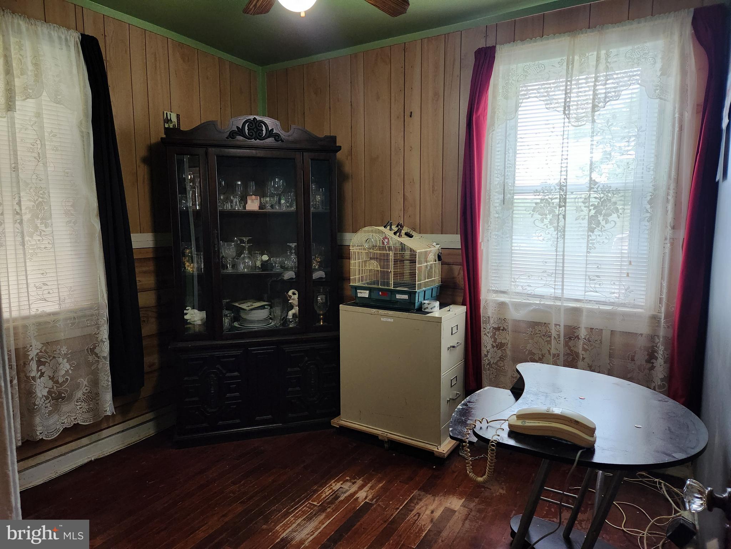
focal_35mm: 23
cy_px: 274
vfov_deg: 58.9
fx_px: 486
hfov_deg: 73.9
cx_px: 366
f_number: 1.8
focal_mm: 5.4
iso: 640
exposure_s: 1/120
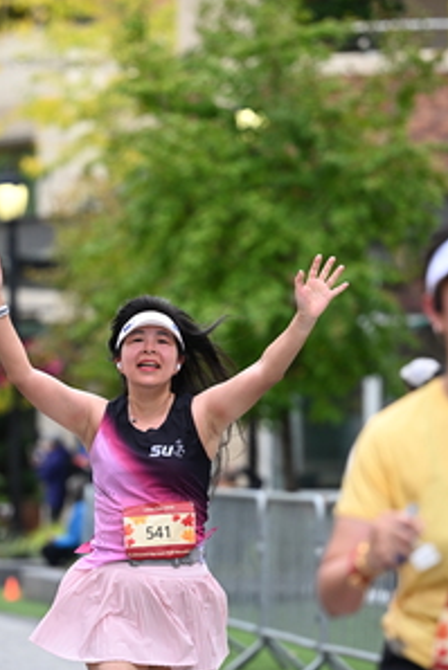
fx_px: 4474
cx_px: 174
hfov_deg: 5.7
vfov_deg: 8.6
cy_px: 319
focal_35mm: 240
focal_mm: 130
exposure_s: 1/2000
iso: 640
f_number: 2.8
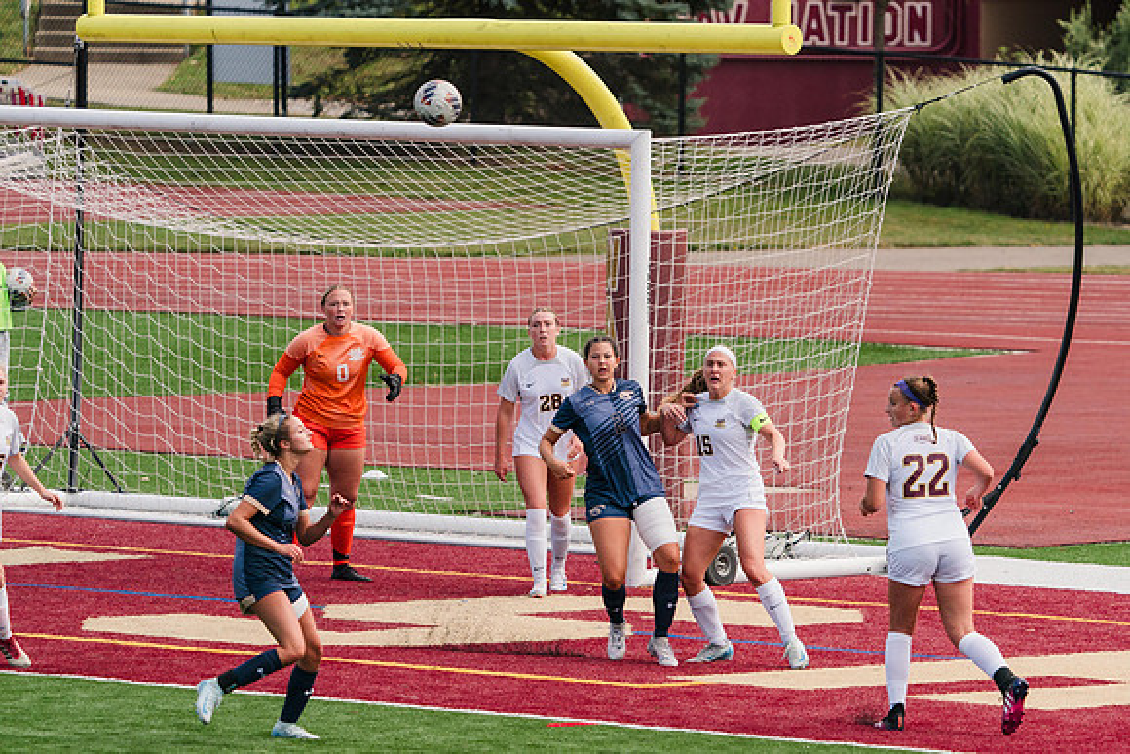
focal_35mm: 387
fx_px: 12156
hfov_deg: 5.3
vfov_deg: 3.6
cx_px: 686
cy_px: 377
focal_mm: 315
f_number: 6.3
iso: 500
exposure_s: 1/1600
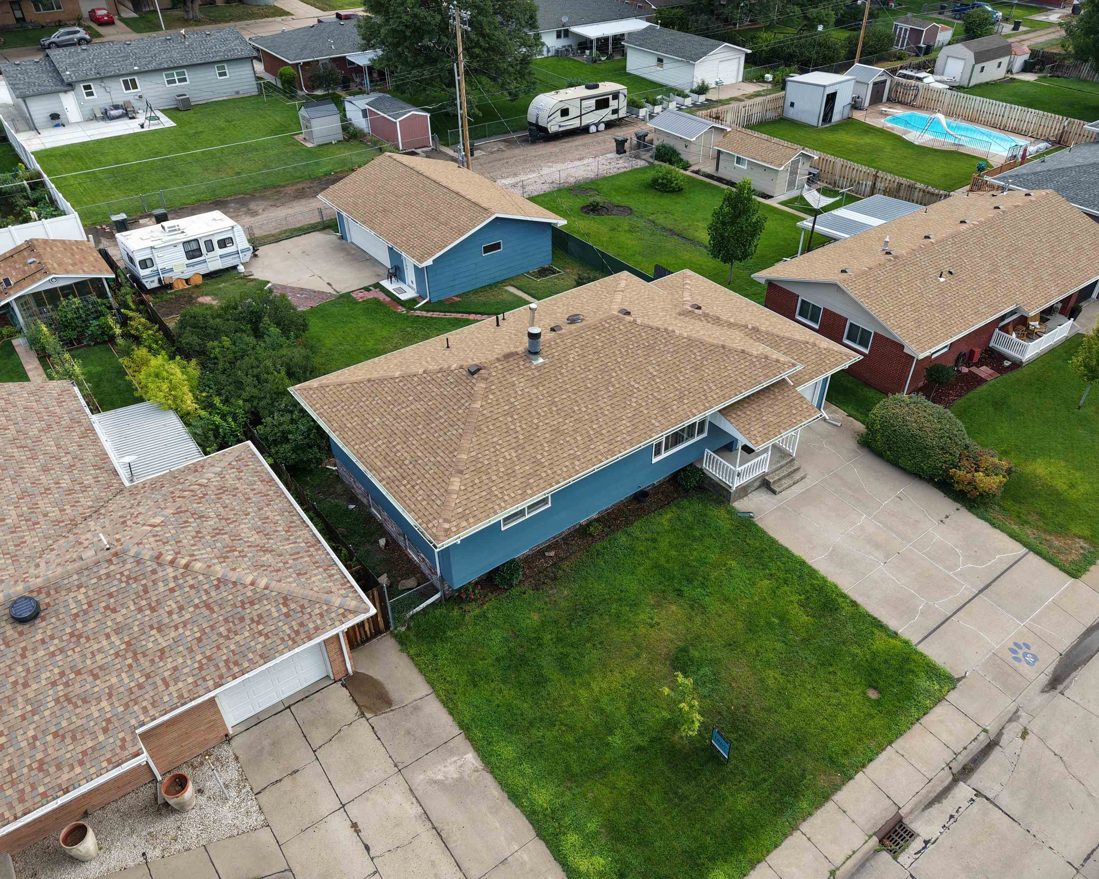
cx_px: 576
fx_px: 846
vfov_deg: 54.9
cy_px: 445
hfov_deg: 66.0
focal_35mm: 26
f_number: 1.8
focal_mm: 8.67
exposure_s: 1/1250
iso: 100
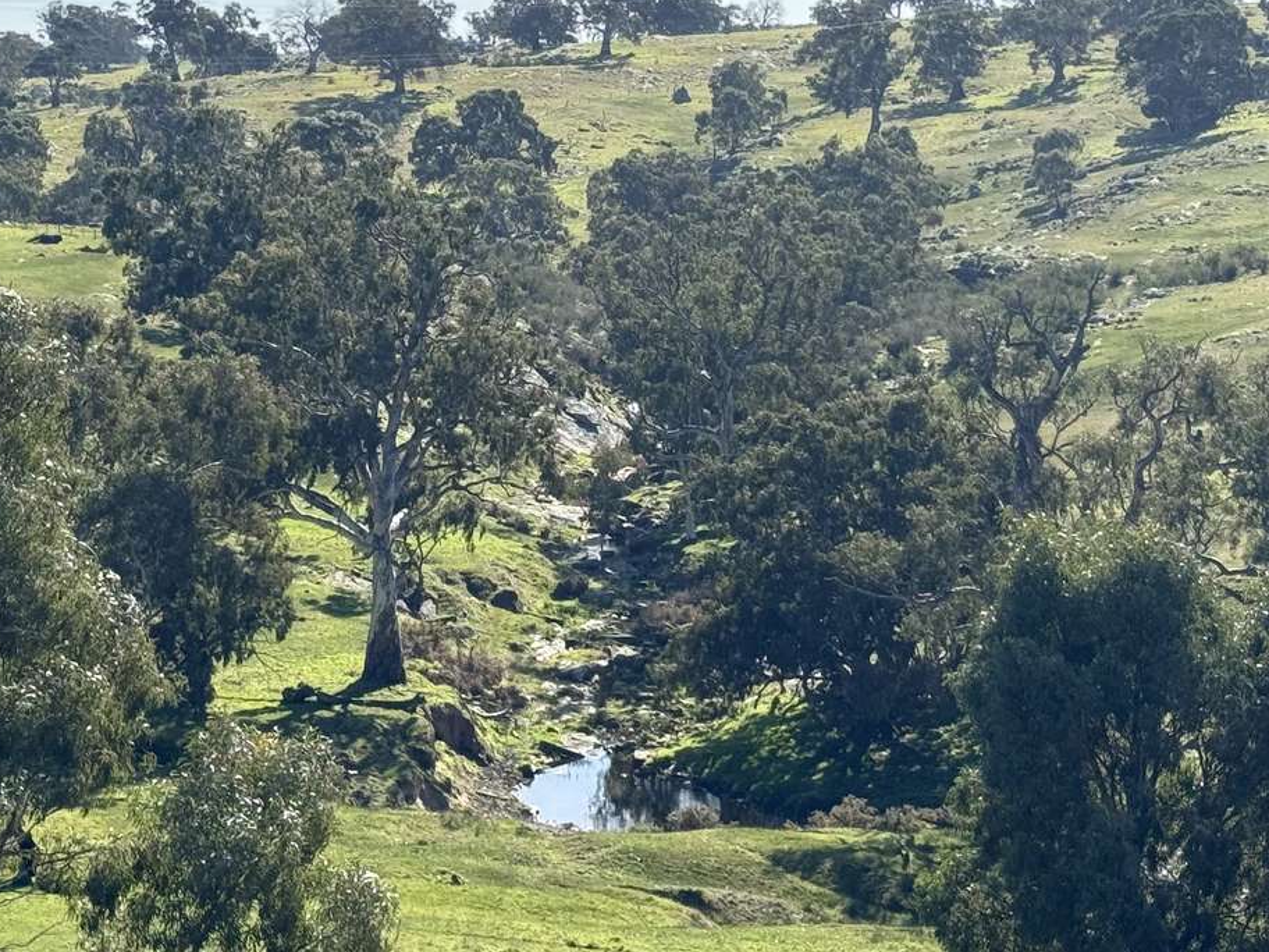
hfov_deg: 19.4
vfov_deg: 14.6
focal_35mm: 101
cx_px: 512
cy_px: 397
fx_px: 3703
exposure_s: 1/2110
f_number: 1.78
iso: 64
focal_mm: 6.76
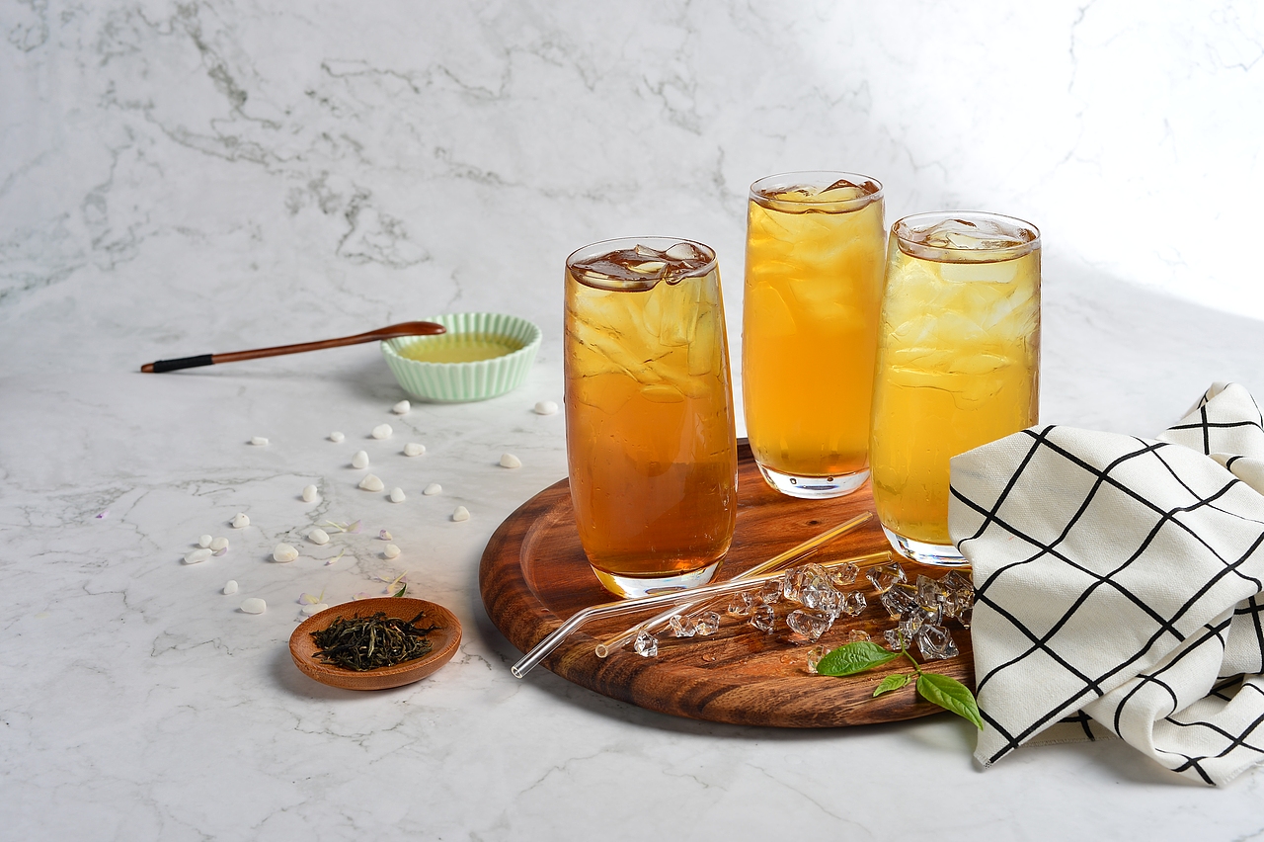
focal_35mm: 50
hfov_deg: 39.6
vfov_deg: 27.0
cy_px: 421
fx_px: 1755
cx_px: 632
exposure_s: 1/160
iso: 100
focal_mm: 50
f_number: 9
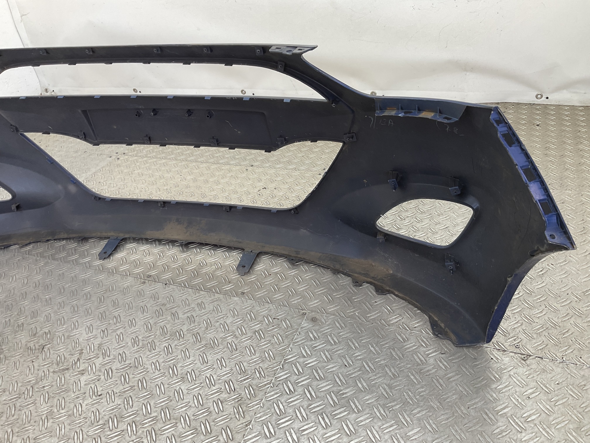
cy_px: 222
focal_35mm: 29
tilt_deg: -34.5
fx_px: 494
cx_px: 295
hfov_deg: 61.7
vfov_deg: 48.2
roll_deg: +8.6
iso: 25
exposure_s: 1/100
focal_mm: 3
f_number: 1.8
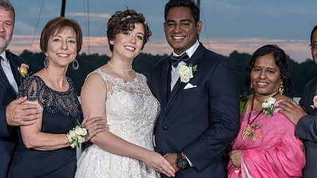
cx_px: 159
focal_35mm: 156
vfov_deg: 7.8
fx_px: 1311
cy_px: 80
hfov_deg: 13.8
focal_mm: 97
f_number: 8
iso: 100
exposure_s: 1/200
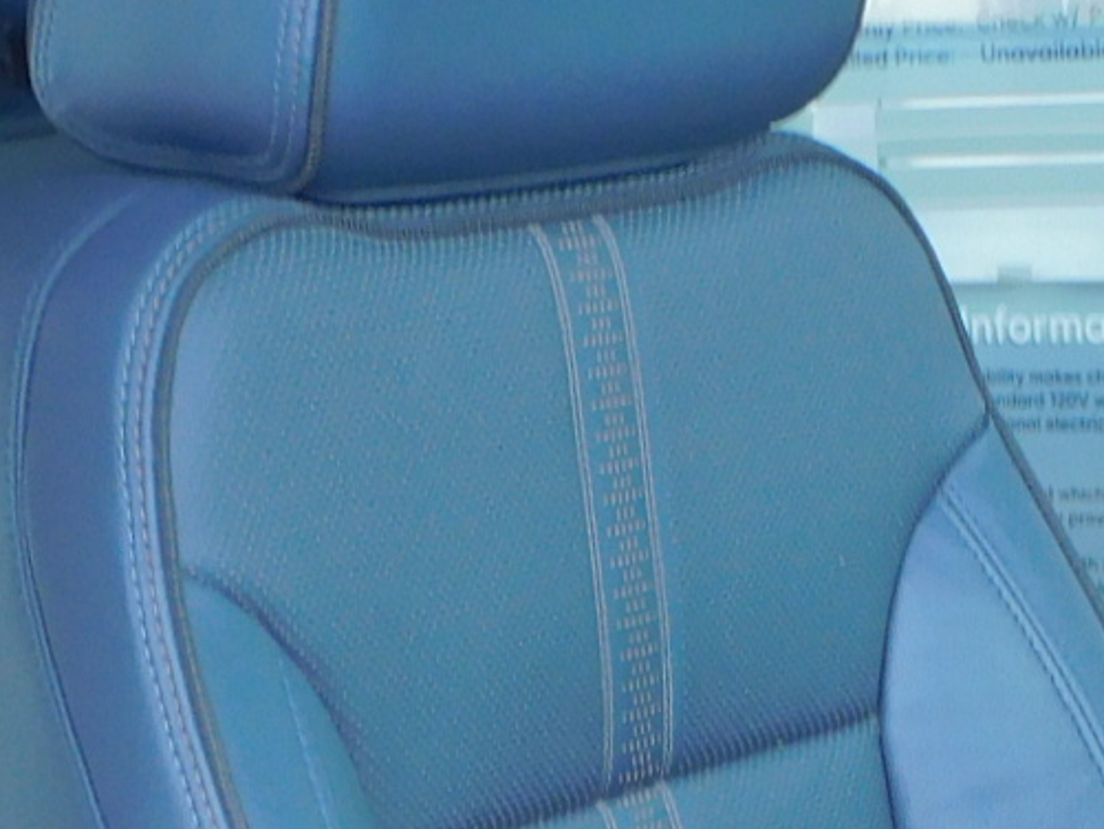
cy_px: 1285
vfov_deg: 10.5
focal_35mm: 136
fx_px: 4338
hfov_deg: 14.4
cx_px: 981
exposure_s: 1/30
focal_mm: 5.4
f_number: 3.5
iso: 125
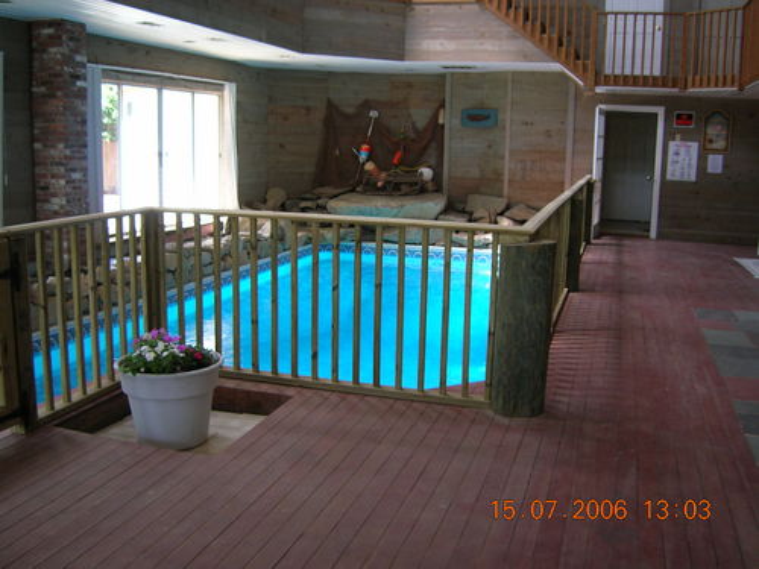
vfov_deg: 41.8
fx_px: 745
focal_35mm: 34
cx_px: 380
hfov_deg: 54.0
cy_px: 284
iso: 50
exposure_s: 1/33.8
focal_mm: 5.7
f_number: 2.9
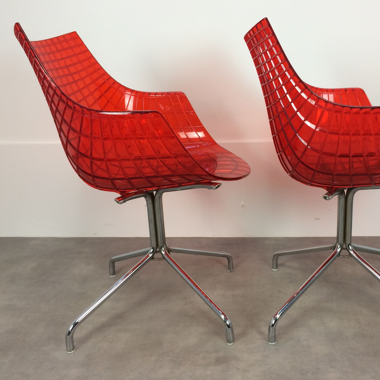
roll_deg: +0.4
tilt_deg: -16.0
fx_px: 435
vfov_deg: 47.2
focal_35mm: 35
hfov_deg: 46.5
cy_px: 190
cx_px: 254
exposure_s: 1/33
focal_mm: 4.15
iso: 50
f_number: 2.2
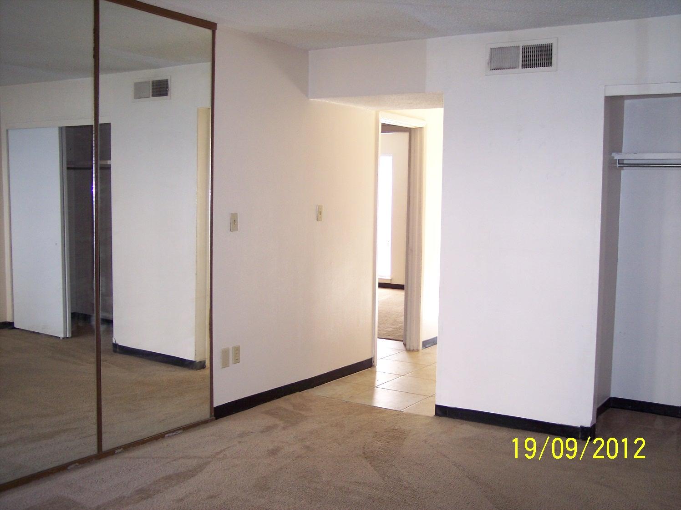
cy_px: 255
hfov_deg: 47.9
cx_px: 340
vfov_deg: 36.8
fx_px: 767
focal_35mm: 39
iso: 140
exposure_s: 1/60
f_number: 2.8
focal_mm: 8
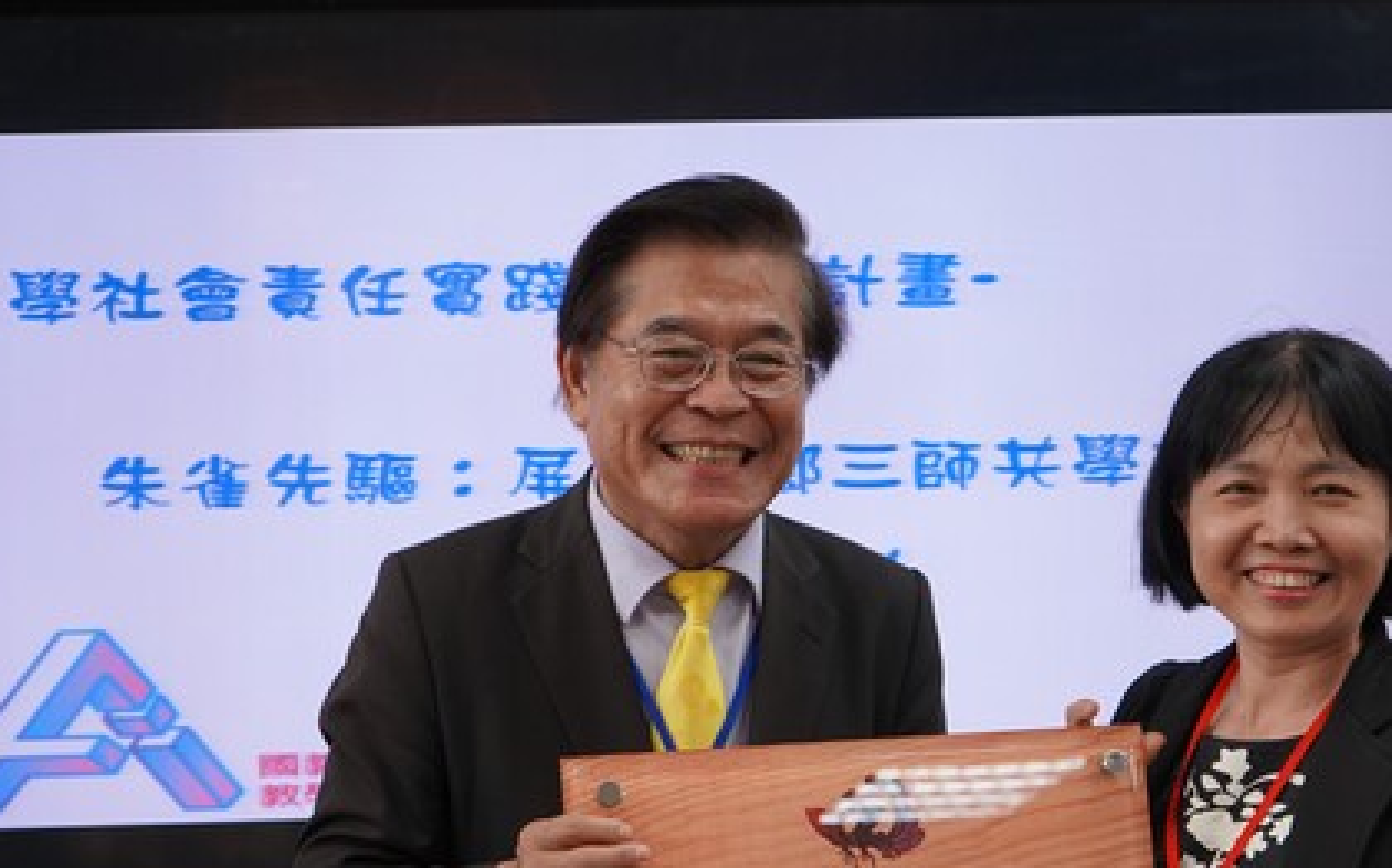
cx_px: 762
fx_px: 3223
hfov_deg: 24.4
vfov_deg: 15.3
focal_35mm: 85
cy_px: 638
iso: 1000
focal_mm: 50
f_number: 4.5
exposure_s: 1/160
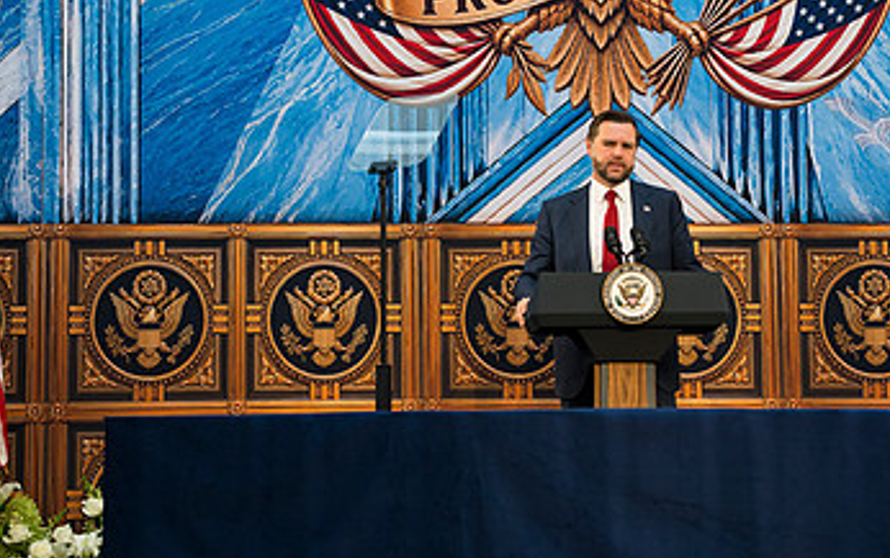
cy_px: 148
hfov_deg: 16.3
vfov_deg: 10.2
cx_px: 576
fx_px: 3108
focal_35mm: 128
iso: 320
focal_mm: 75
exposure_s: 1/320
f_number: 2.8
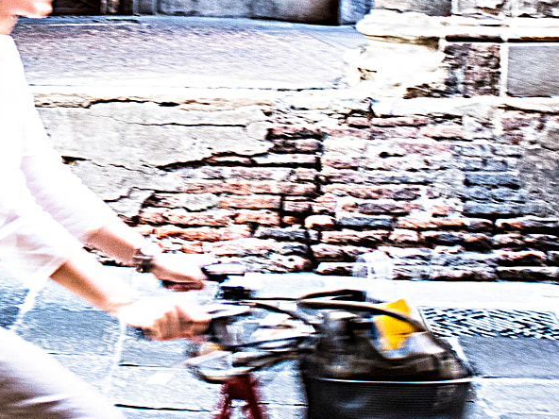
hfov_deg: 16.6
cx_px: 35
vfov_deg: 12.5
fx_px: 1889
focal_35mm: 117
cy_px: 25
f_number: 5
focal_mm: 30
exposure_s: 1/100
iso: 640
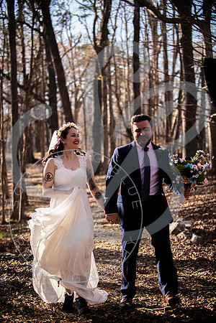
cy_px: 162
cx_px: 108
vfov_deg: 28.8
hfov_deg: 19.5
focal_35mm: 70
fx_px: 630
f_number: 2.8
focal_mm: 70
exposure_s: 1/800
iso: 100
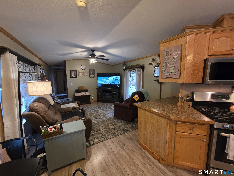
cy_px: 88
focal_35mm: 13
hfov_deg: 106.2
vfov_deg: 89.9
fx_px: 88
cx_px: 117
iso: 500
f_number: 1.9
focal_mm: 2.2
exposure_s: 1/60
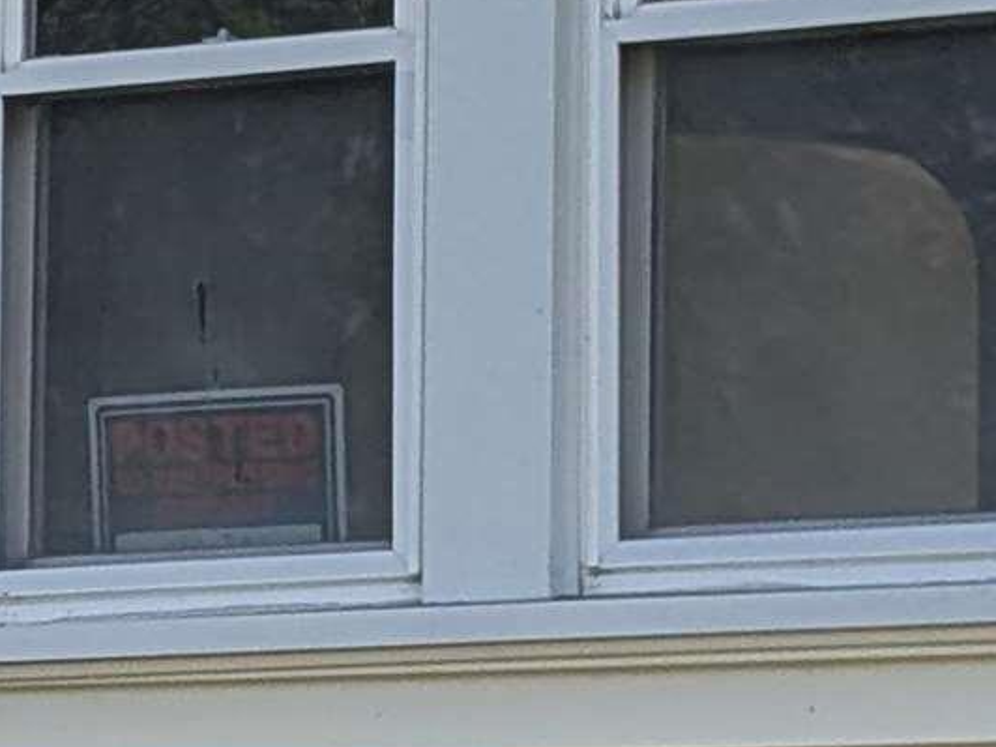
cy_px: 316
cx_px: -498
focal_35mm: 282
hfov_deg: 6.9
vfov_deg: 5.3
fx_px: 8114
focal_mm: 6.9
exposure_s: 1/1005
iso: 20
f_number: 1.68
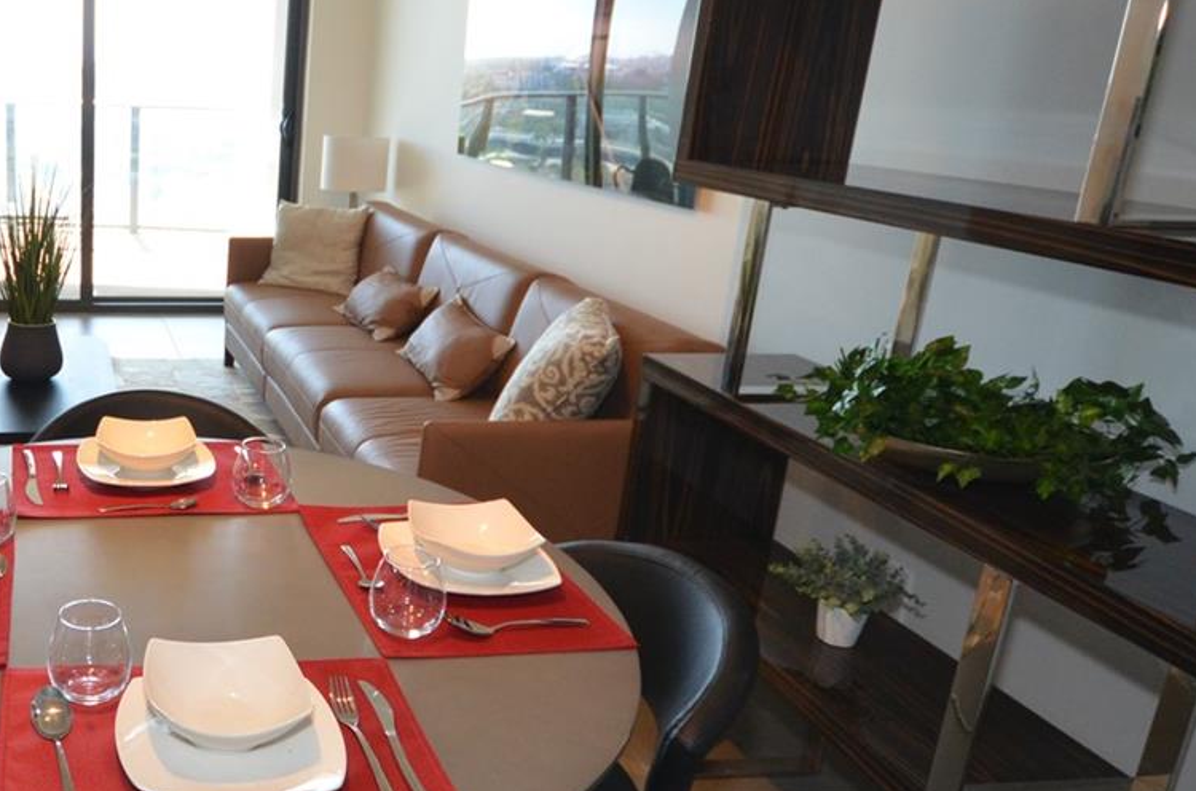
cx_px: 171
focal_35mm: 32
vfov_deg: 40.9
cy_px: 379
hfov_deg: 53.2
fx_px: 1060
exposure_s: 1/60
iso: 800
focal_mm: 10
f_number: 4
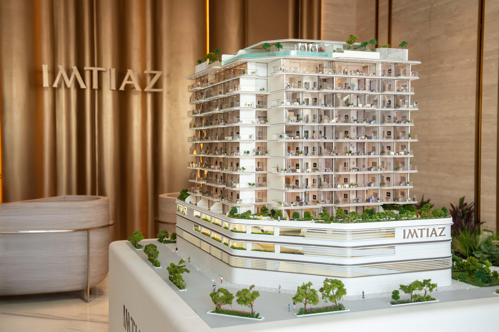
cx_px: 250
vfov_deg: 31.9
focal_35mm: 42
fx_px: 582
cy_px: 166
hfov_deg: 46.4
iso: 800
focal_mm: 42
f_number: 2.8
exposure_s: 1/1000
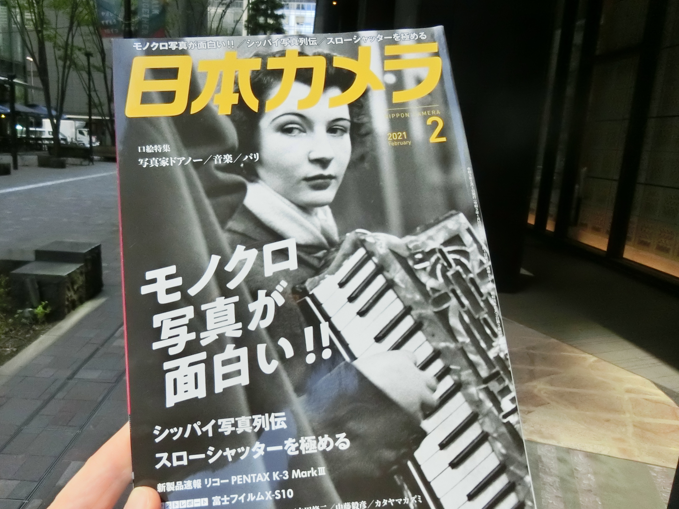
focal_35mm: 29
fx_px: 569
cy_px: 270
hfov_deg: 61.4
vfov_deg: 48.2
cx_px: 292
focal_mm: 4.5
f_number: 3.5
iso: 500
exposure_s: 1/1000
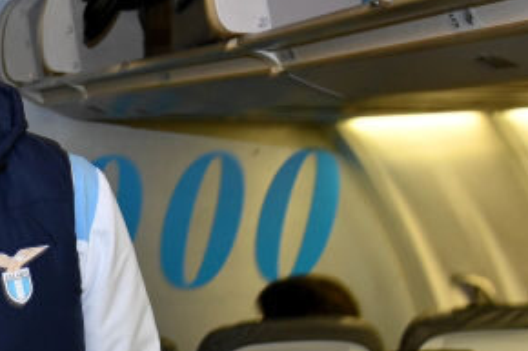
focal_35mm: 120
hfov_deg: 16.5
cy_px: 328
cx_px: -73
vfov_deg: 11.3
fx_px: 1759
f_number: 5
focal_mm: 34
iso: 1000
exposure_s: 1/80
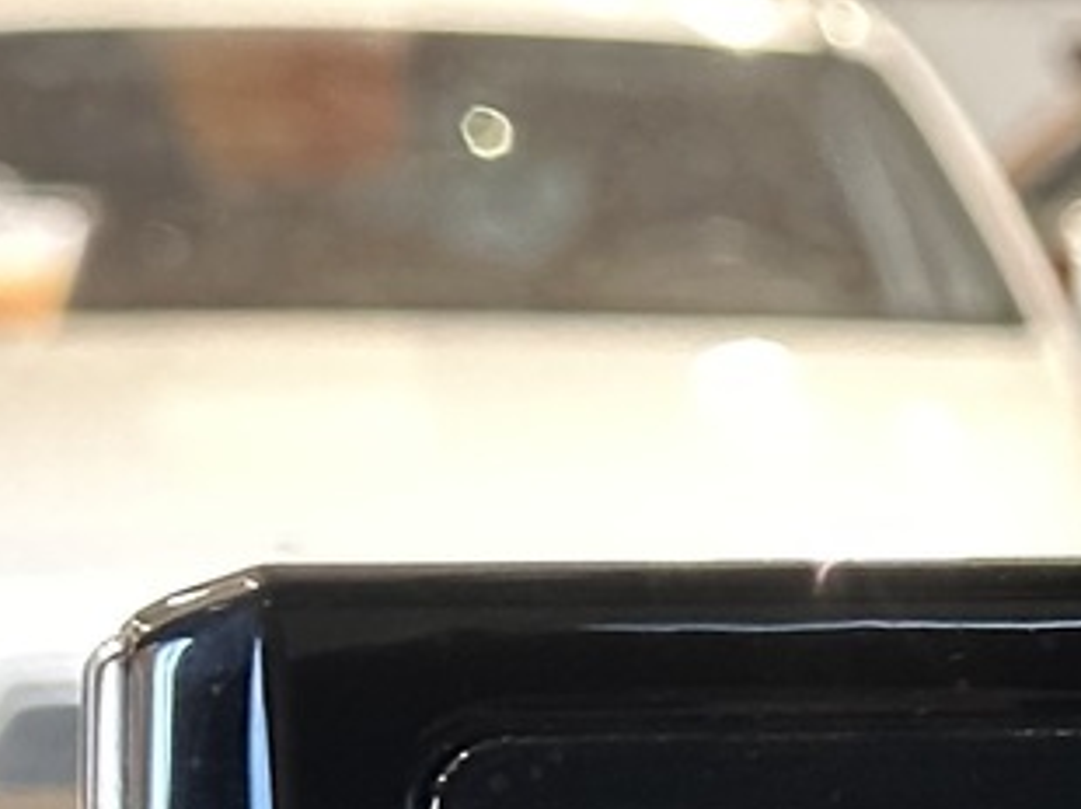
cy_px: 1541
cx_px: 2148
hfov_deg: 8.4
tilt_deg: -10.2
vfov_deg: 6.5
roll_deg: +0.0
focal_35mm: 223
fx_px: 6959
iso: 640
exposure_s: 1/25
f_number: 1.78
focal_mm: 6.86
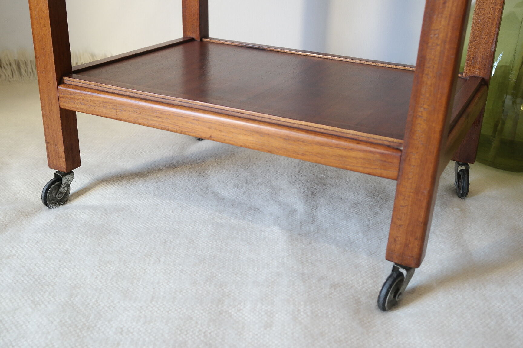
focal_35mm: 43
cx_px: 262
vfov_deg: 31.2
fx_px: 625
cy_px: 174
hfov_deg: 45.4
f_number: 5.6
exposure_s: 1/25
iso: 800
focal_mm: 28
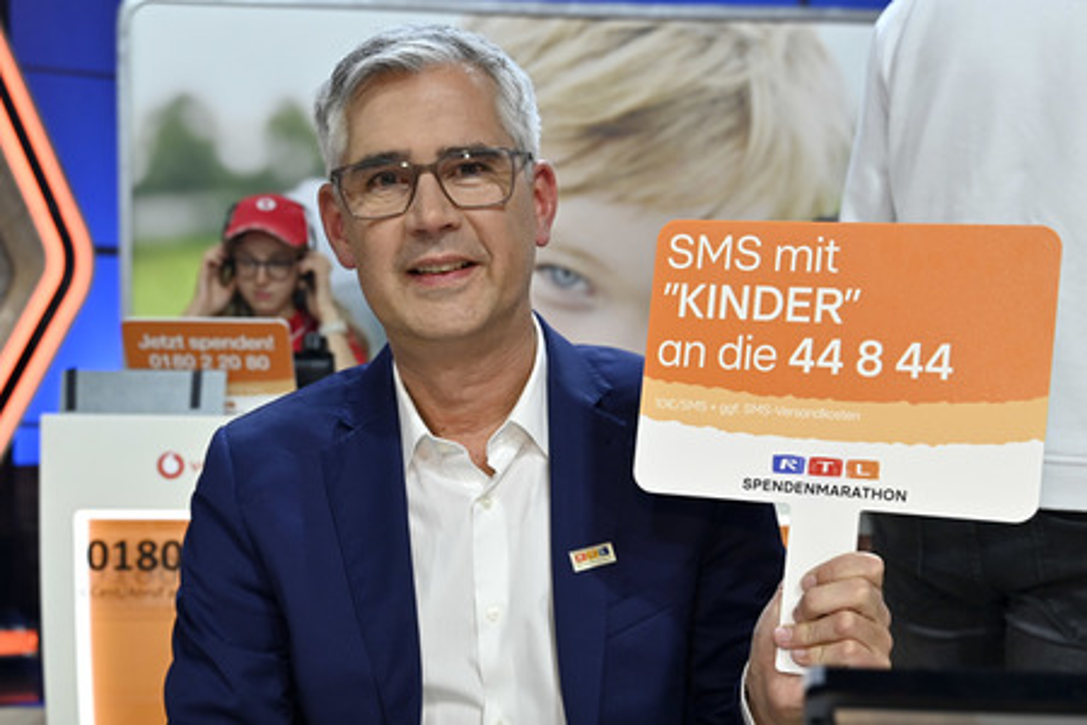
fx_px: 1042
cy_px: 362
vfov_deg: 38.4
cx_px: 544
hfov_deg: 55.1
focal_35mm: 34
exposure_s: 1/200
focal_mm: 34.5
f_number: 4
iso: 800
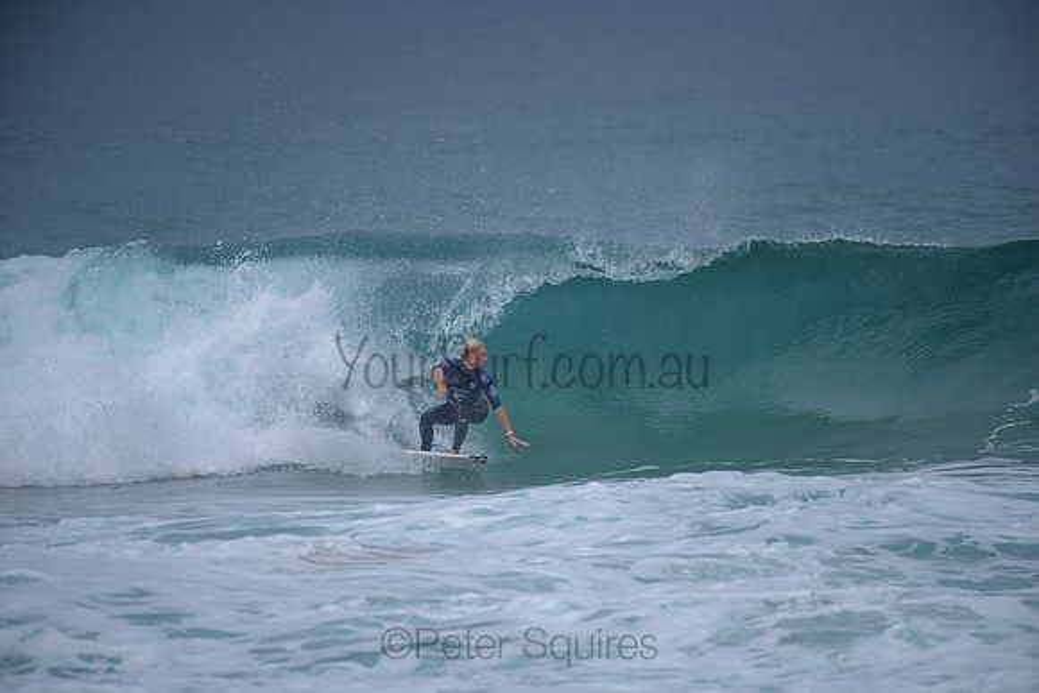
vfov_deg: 2.8
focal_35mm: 500
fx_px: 14433
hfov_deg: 4.1
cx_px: 520
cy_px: 346
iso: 180
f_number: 5.6
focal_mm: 500
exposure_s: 1/2000
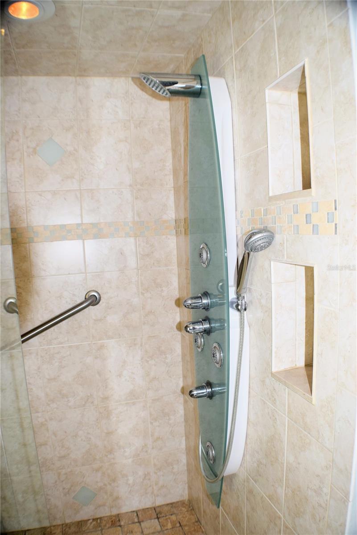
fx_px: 490
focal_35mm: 33
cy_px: 268
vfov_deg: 57.2
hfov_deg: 40.0
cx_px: 178
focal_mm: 22
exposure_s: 1/100
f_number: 5
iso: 800
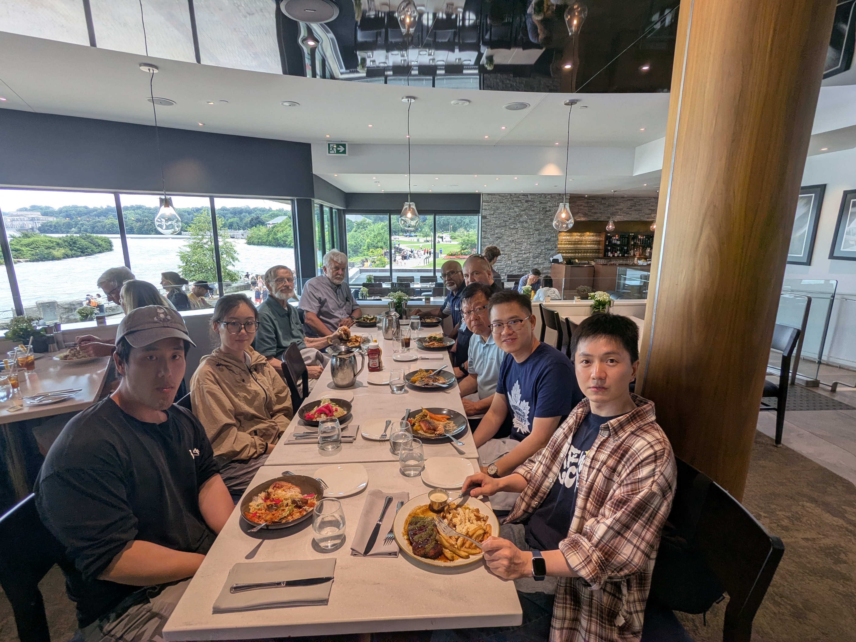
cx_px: 428
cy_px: 321
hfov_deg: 94.5
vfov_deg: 78.1
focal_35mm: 16
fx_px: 396
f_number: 2.2
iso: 42
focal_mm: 2.35
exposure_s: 1/166
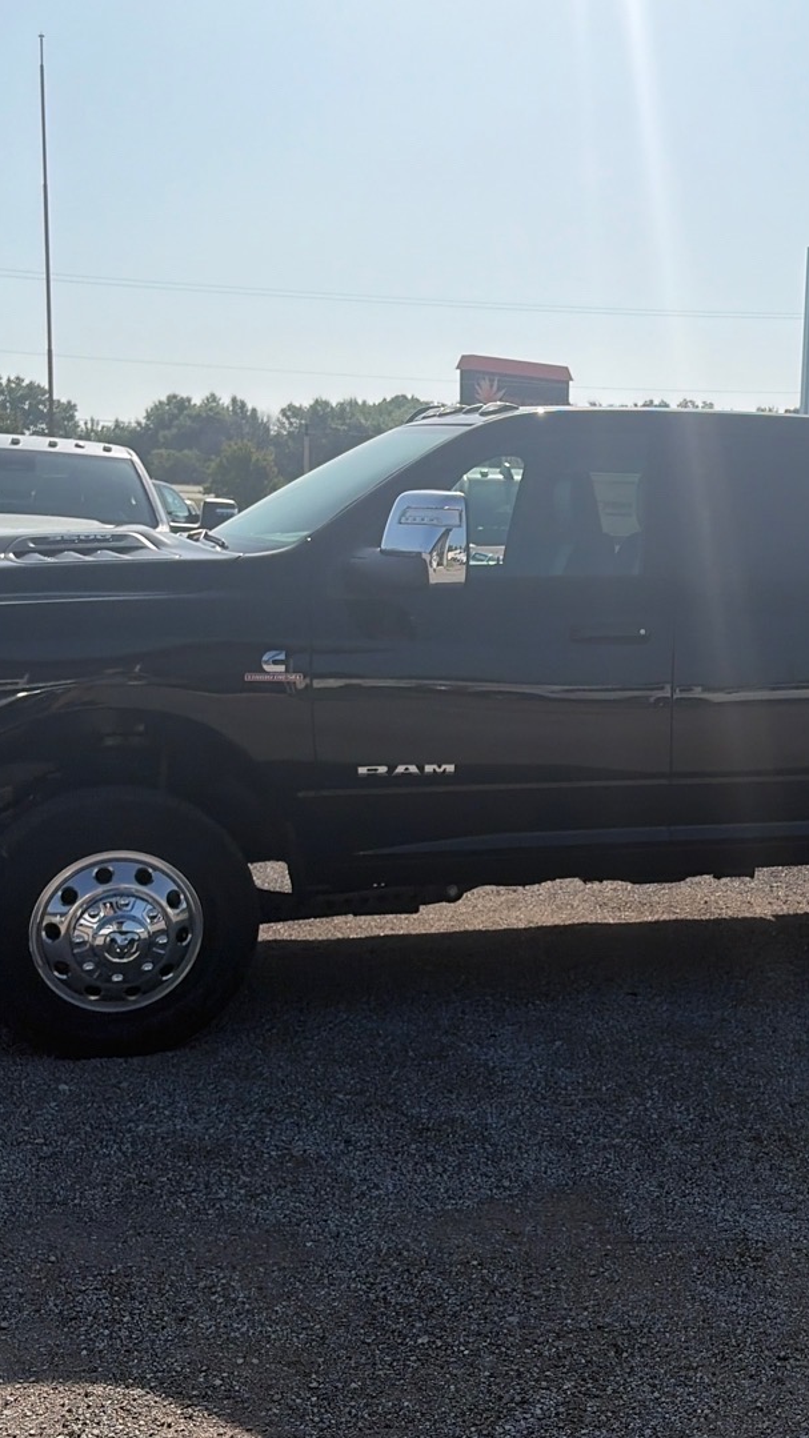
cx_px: 656
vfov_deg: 48.4
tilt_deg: -6.1
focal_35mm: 42
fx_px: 1602
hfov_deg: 27.7
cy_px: 713
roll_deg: -1.3
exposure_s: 1/8850
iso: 50
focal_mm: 5.96
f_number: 1.6
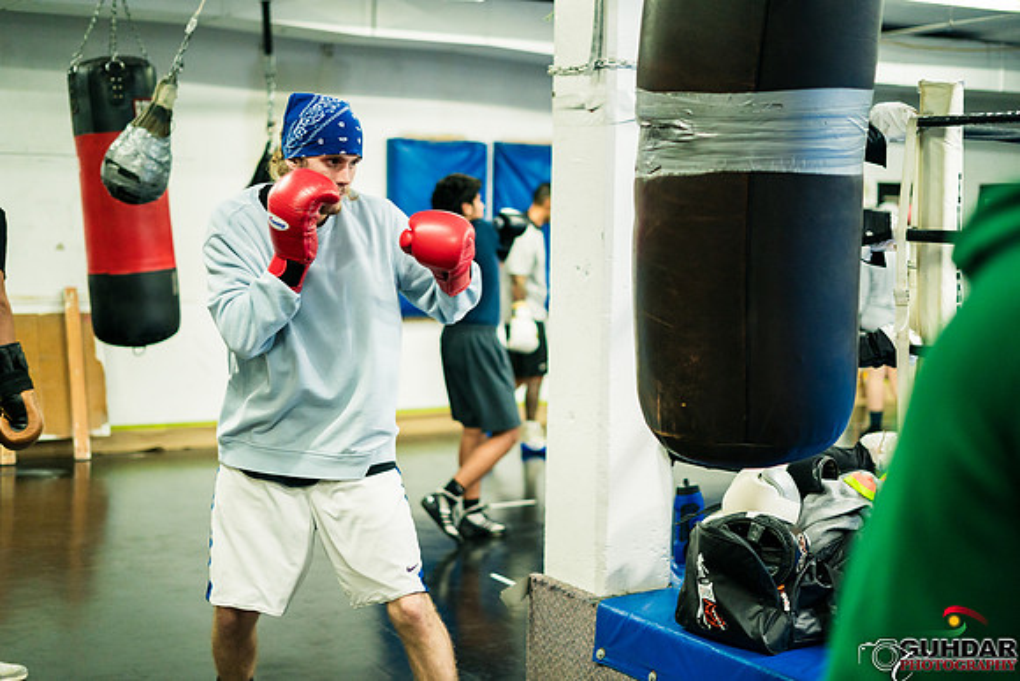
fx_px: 1417
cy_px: 340
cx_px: 510
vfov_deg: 27.0
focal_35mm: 50
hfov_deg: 39.6
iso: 2500
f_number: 1.8
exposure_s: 1/500
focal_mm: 50
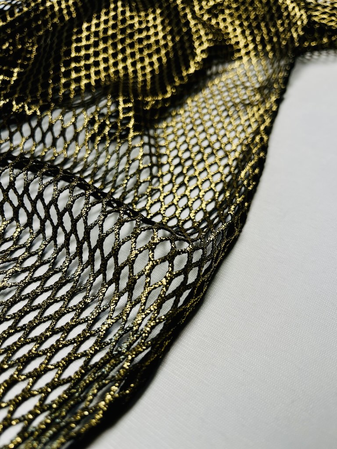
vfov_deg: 67.3
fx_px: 337
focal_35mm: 26
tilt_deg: -42.0
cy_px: 224
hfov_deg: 53.1
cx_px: 168
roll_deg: -0.5
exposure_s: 1/1117
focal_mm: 5.1
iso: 50
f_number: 1.6
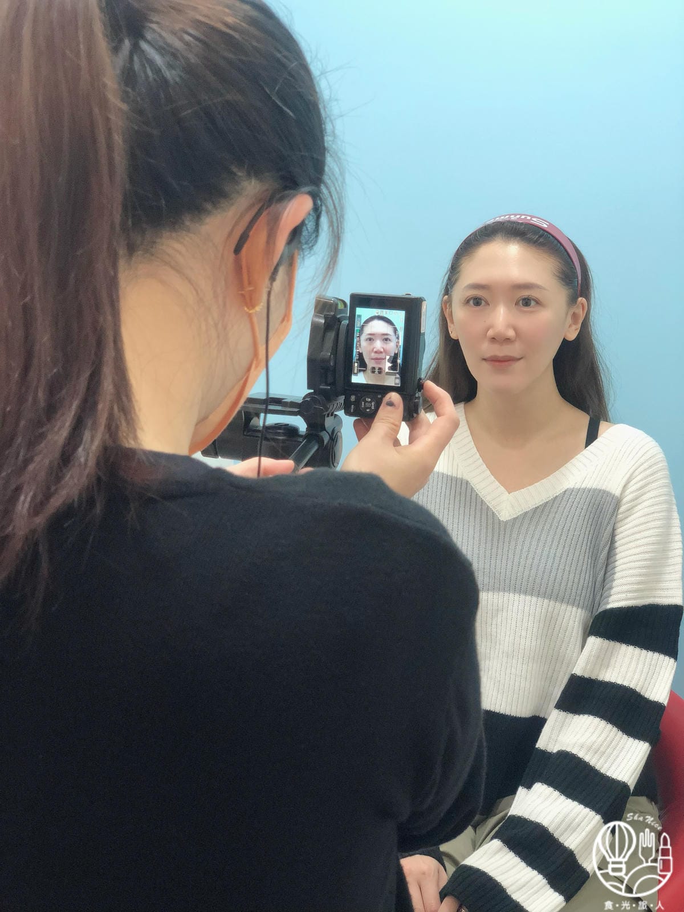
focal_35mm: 52
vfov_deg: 36.8
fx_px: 1370
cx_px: 342
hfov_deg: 28.0
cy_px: 456
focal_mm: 6
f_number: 2.4
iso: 80
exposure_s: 1/60
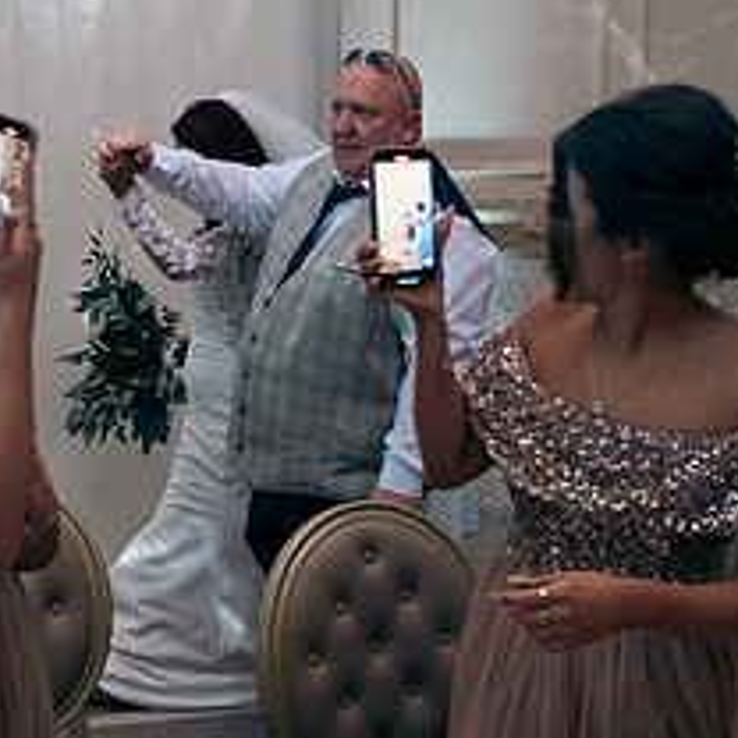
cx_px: 259
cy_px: 346
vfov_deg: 26.9
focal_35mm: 64
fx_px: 1544
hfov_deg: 26.8
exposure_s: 1/160
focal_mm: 27
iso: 1000
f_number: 3.5
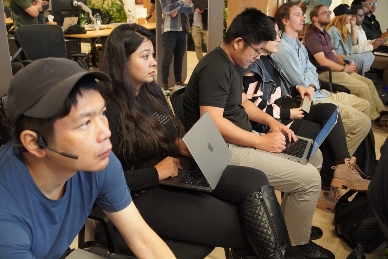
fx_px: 372
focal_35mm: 34
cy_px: 130
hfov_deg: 55.1
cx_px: 194
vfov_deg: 38.4
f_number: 4
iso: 5000
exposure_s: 1/160
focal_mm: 23
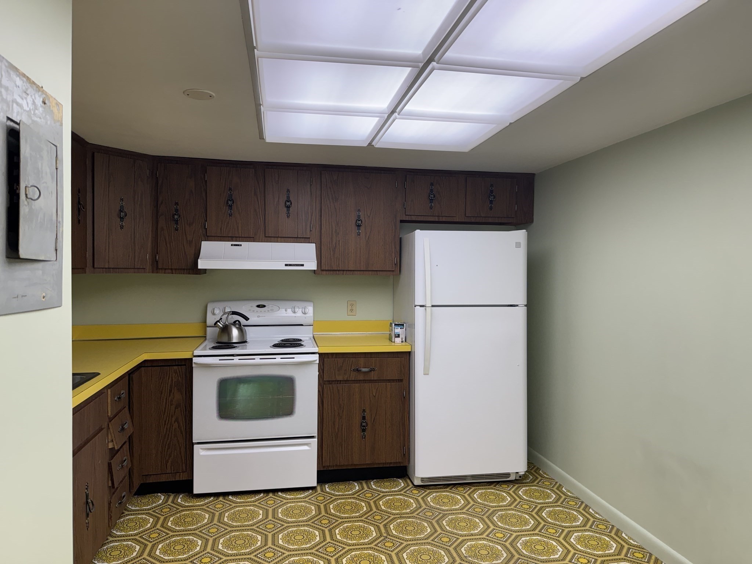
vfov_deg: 56.8
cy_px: 282
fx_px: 521
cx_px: 376
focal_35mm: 24
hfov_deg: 71.6
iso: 100
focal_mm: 6.76
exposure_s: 1/137
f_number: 1.78
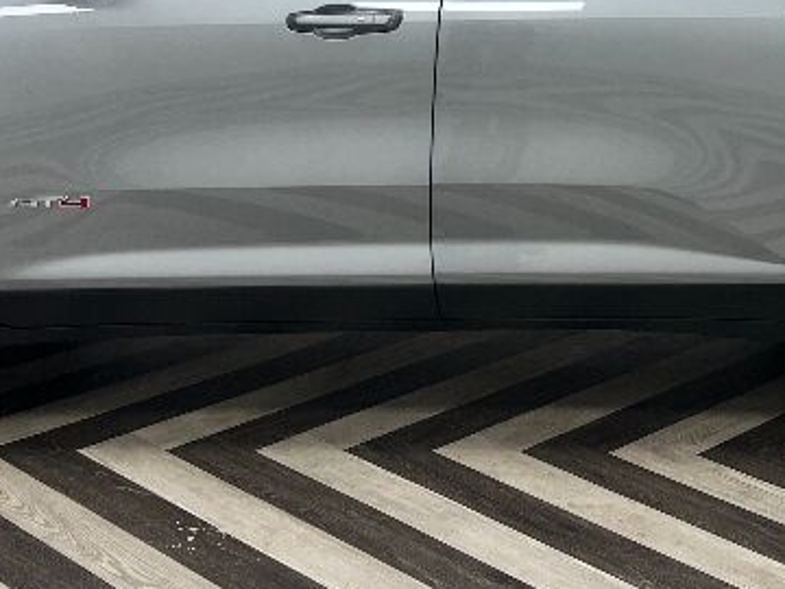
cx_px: 499
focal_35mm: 74
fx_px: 1678
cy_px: 7
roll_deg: -0.4
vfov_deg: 19.4
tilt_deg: -9.4
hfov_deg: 26.2
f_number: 1.5
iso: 64
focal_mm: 5.7
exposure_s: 1/120
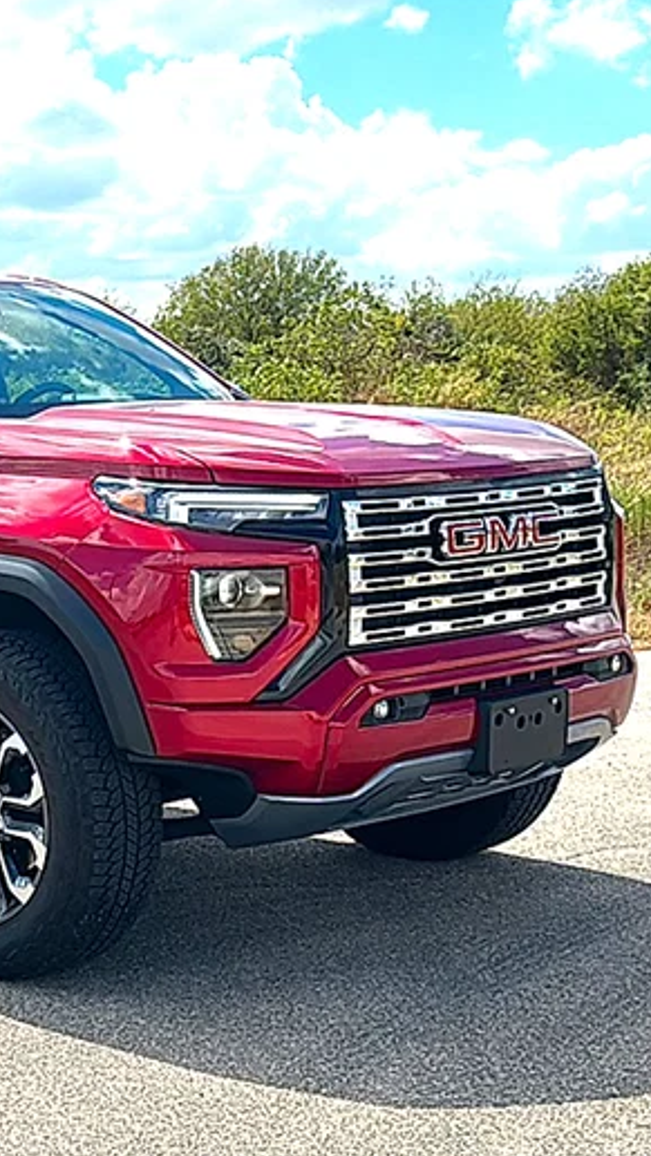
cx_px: -47
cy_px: 578
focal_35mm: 56
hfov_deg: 20.5
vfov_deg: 37.2
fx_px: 1718
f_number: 1.78
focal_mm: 6.86
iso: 80
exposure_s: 1/4219
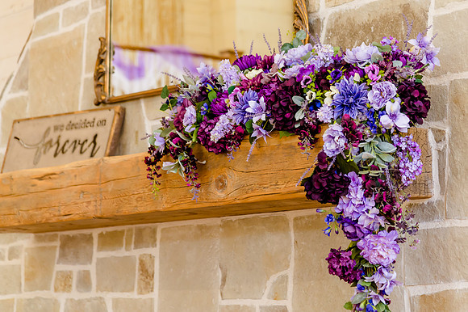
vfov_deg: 11.5
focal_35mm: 119
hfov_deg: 17.1
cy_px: 131
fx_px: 1551
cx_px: 277
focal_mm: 100
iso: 1600
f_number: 4
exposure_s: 1/250
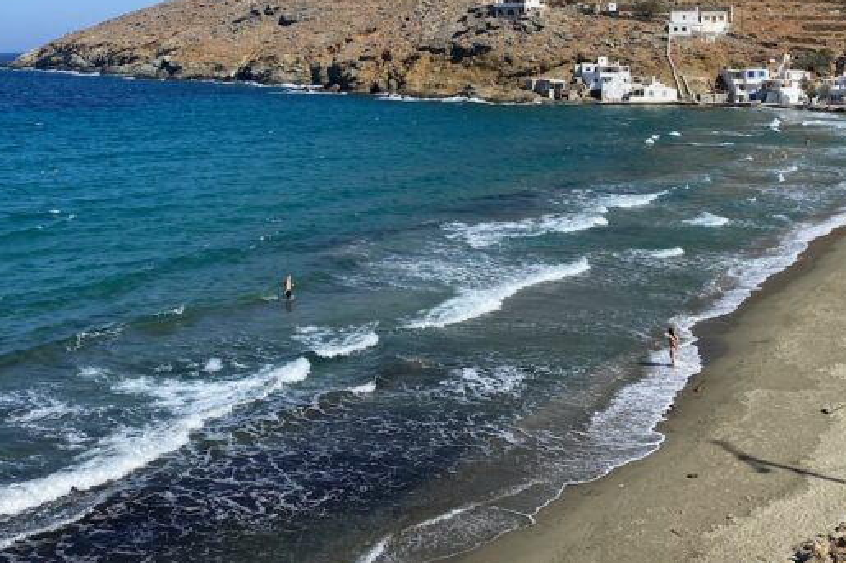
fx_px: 987
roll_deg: +0.2
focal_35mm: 42
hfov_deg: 46.3
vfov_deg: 31.0
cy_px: 107
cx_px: 473
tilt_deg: -3.4
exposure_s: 1/2890
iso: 32
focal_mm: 4.25
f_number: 1.8
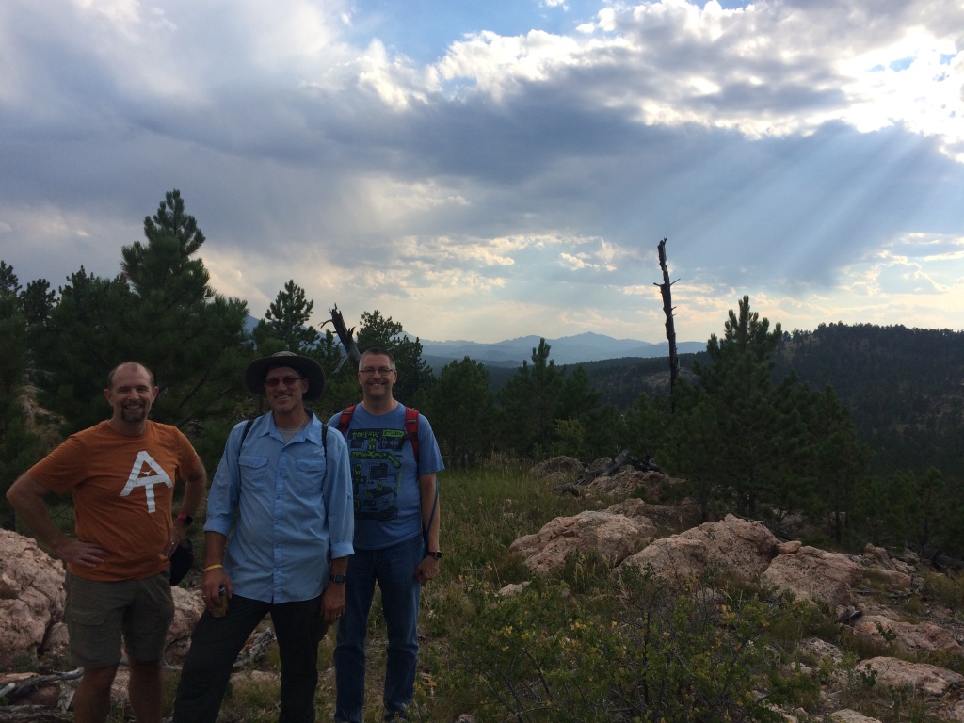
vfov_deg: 48.2
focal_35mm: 29
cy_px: 362
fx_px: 808
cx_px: 482
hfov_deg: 61.7
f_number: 2.2
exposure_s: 1/2053
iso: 32
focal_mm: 4.15
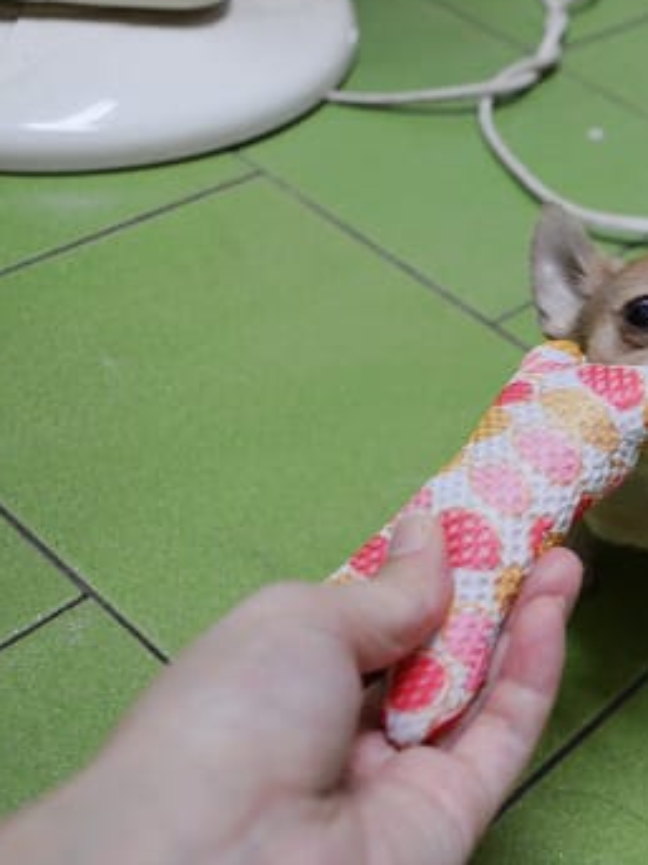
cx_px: 697
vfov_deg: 34.4
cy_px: 371
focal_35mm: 56
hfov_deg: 24.5
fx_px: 1396
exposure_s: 1/60
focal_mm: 21
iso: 800
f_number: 3.5
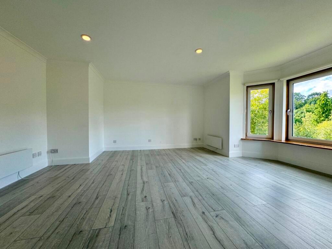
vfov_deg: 85.7
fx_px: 134
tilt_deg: -0.7
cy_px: 124
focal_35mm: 14
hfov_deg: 102.1
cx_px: 166
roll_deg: +0.3
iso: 80
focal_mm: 2.22
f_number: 2.2
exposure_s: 1/167
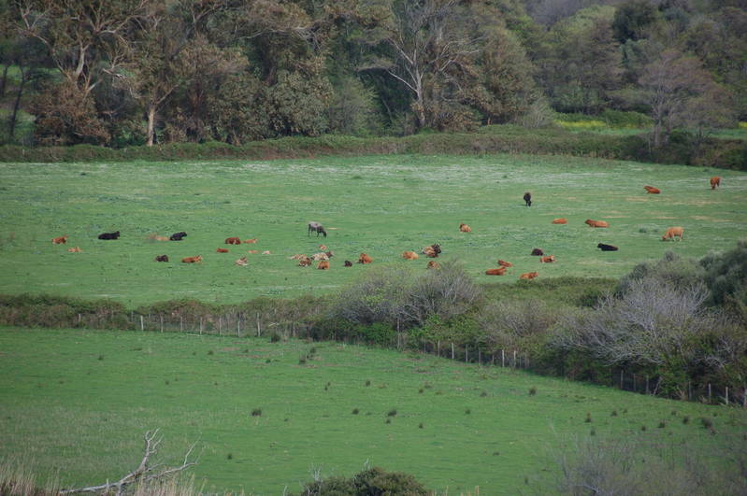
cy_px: 248
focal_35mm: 300
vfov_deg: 4.6
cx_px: 374
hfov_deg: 6.9
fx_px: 6219
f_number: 5.6
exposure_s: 1/1000
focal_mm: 200
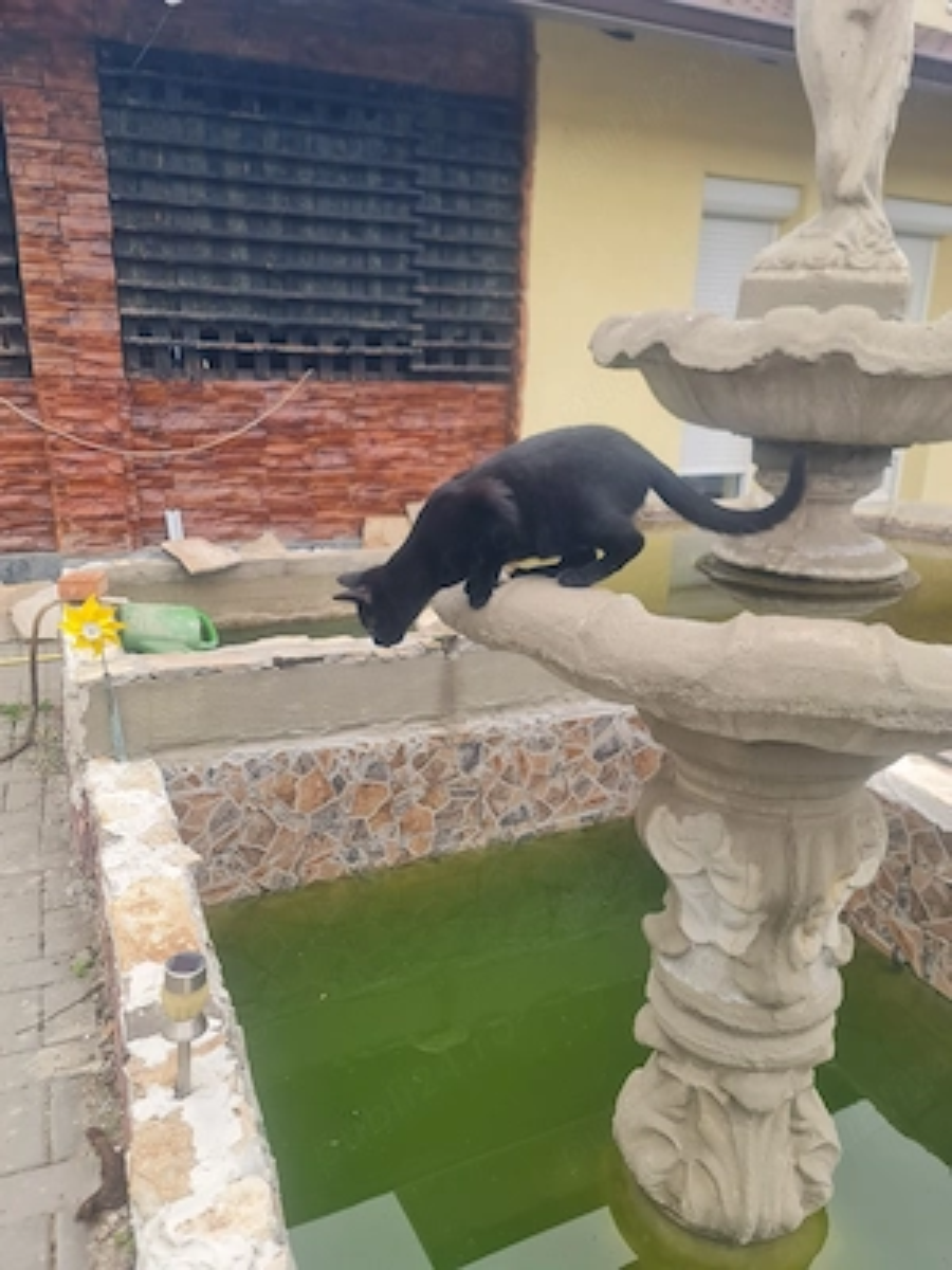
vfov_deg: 69.4
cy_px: 635
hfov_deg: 54.9
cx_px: 476
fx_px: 917
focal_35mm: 25
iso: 50
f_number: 1.8
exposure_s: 1/100
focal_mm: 7
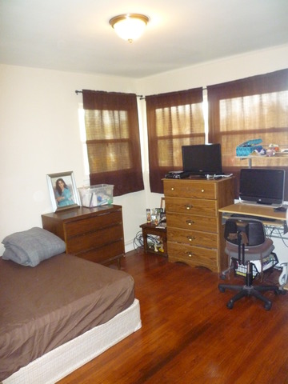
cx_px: 144
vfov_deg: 61.7
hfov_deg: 48.2
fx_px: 322
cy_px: 192
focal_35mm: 29
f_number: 3.3
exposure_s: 1/30
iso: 800
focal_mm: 5.2
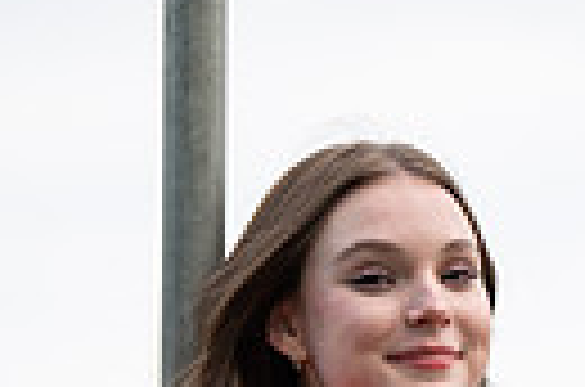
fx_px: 4782
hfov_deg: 7.0
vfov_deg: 4.5
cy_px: 981
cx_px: 387
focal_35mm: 295
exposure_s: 1/320
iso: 100
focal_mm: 85
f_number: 1.2
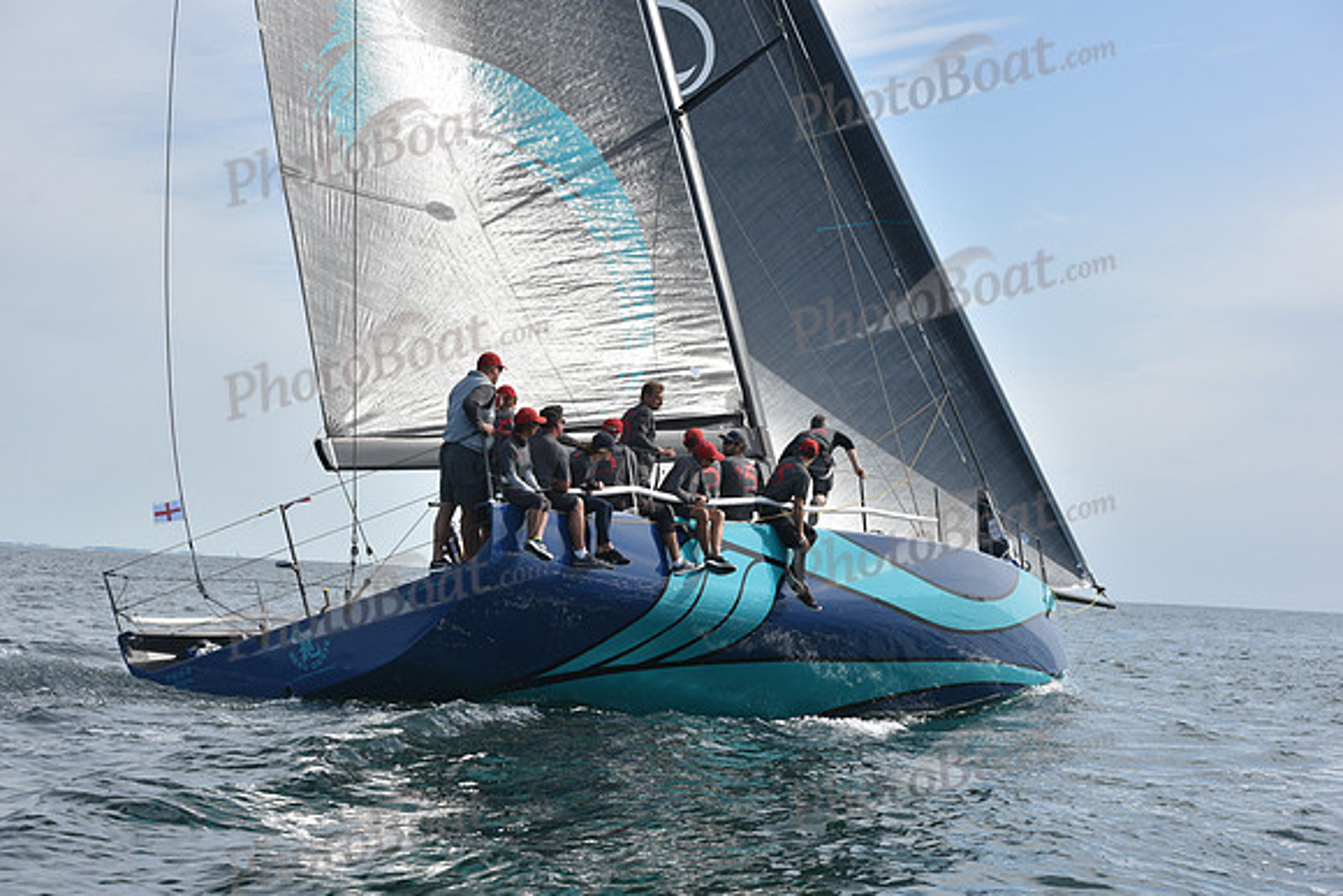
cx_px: 672
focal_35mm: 70
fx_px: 2612
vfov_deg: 19.5
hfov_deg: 28.8
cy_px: 448
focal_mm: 70
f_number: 9
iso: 320
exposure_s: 1/1000
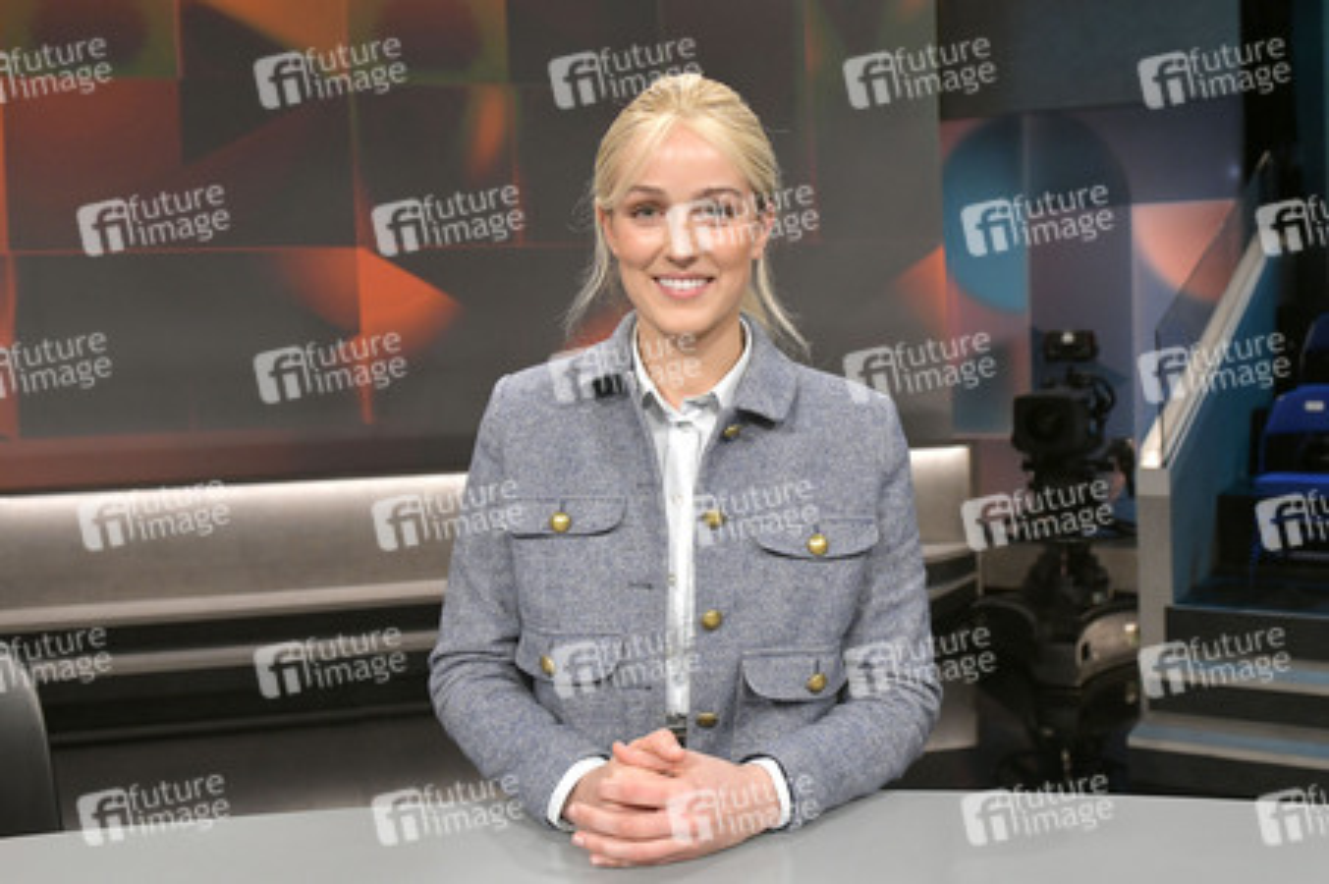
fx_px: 1180
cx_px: 664
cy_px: 442
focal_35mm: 32
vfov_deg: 41.1
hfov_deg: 58.8
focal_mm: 32
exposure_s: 1/200
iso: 2500
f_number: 6.3
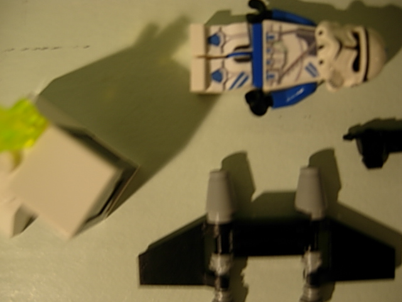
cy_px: 151
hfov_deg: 51.4
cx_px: 201
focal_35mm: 36
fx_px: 418
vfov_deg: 39.7
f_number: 2.7
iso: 50
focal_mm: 7.5
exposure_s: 1/10
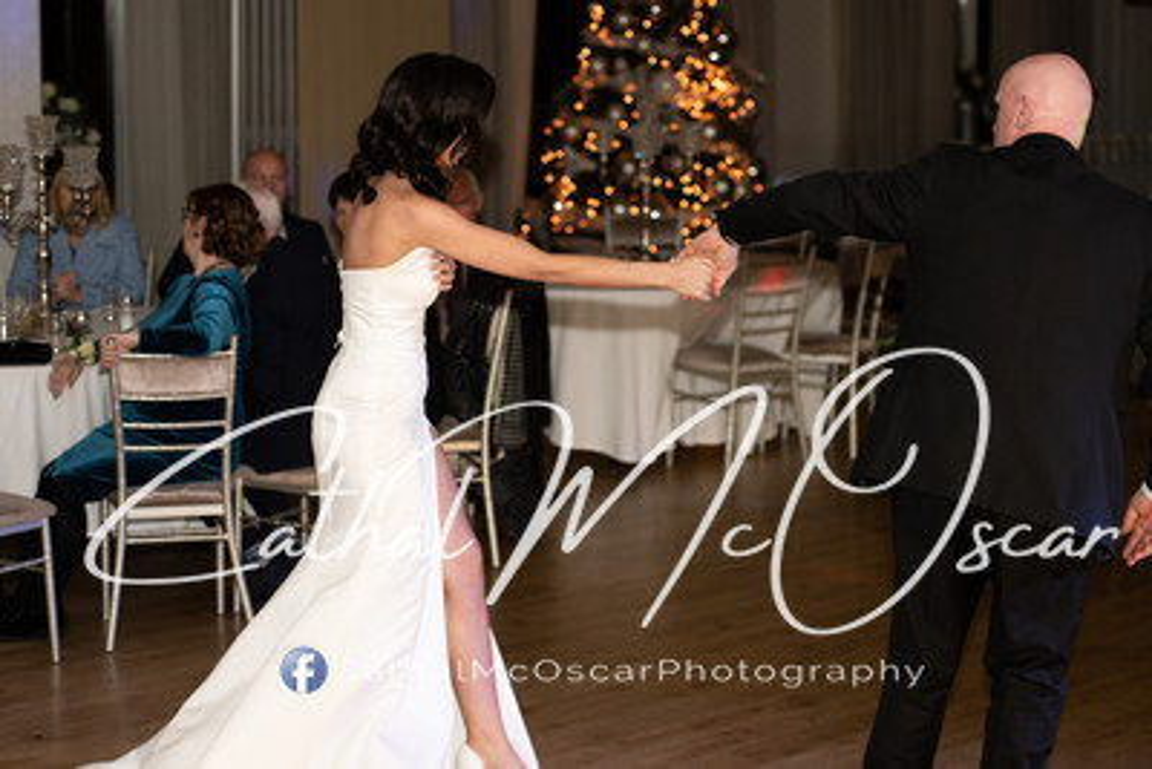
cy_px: 351
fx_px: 3481
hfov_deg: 18.8
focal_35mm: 109
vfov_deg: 12.6
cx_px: 526
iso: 640
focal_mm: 100
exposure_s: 1/250
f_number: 2.8
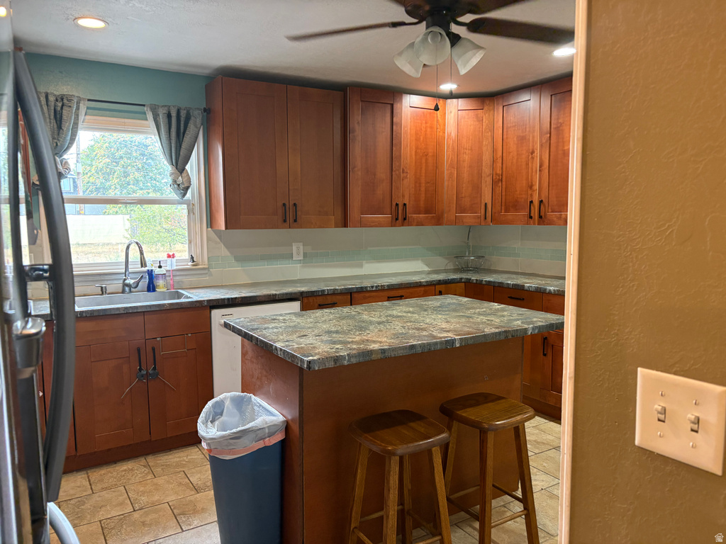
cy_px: 272
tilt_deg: -6.8
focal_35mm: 26
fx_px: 545
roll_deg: +0.6
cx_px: 363
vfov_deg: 53.1
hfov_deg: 67.3
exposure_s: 1/60
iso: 200
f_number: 1.6
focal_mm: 5.96
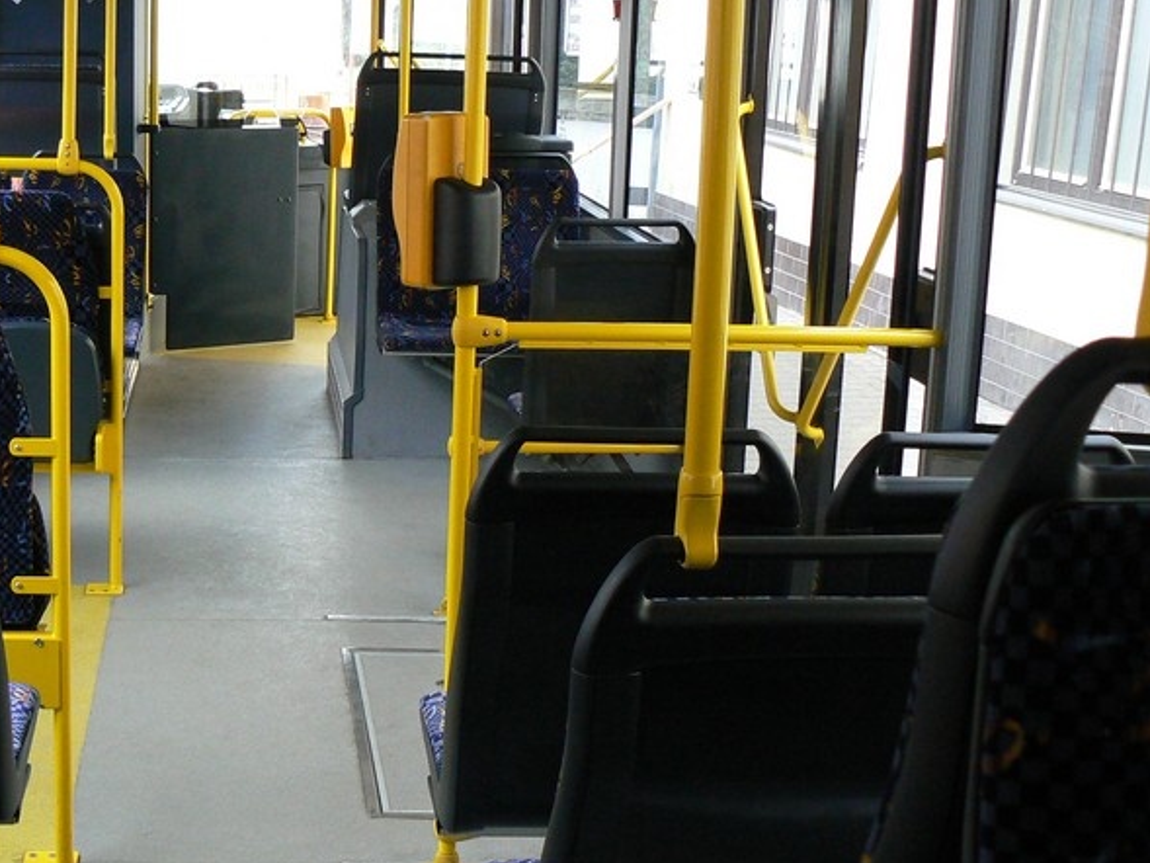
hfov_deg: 34.2
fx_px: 1828
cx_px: 281
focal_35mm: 55
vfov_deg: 26.5
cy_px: 374
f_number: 2.8
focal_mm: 6
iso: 200
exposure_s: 1/80
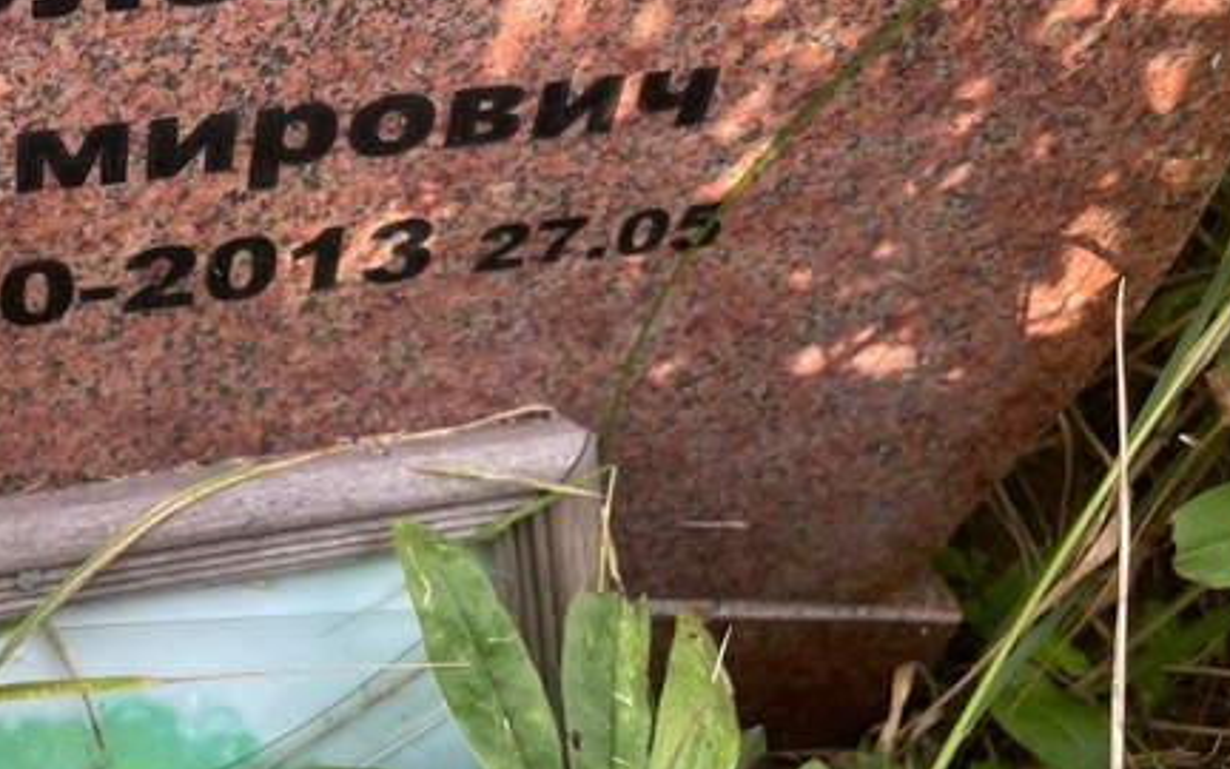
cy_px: 103
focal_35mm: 51
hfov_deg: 37.5
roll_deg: -3.9
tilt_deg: -43.0
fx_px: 1710
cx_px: 174
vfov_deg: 24.7
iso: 32
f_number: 1.6
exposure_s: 1/191
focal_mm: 4.2
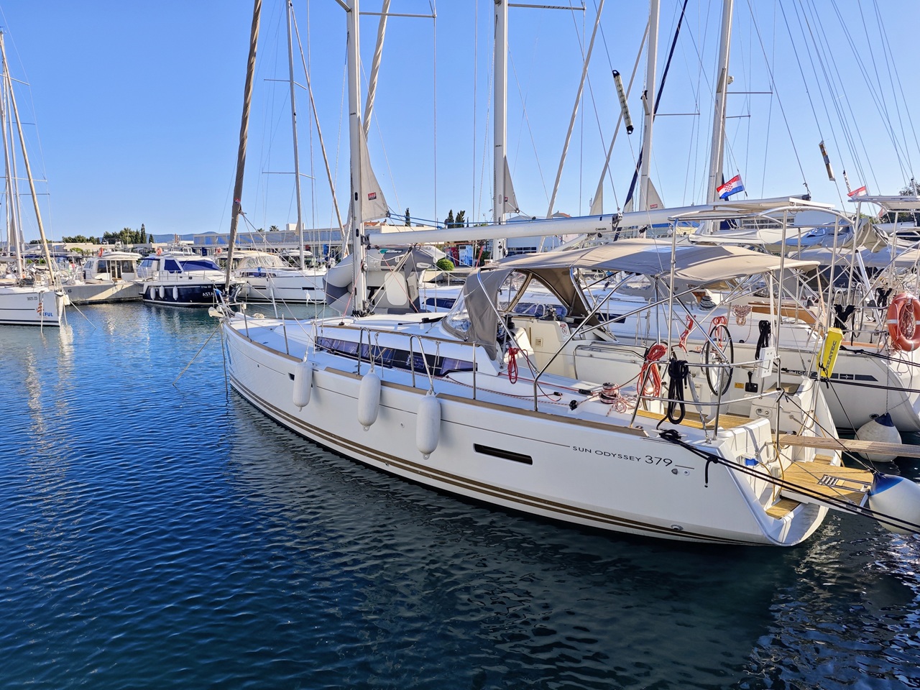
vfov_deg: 58.9
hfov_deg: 73.9
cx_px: 460
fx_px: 611
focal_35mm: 23
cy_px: 345
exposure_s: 1/2805
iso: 50
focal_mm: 6.55
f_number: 1.6
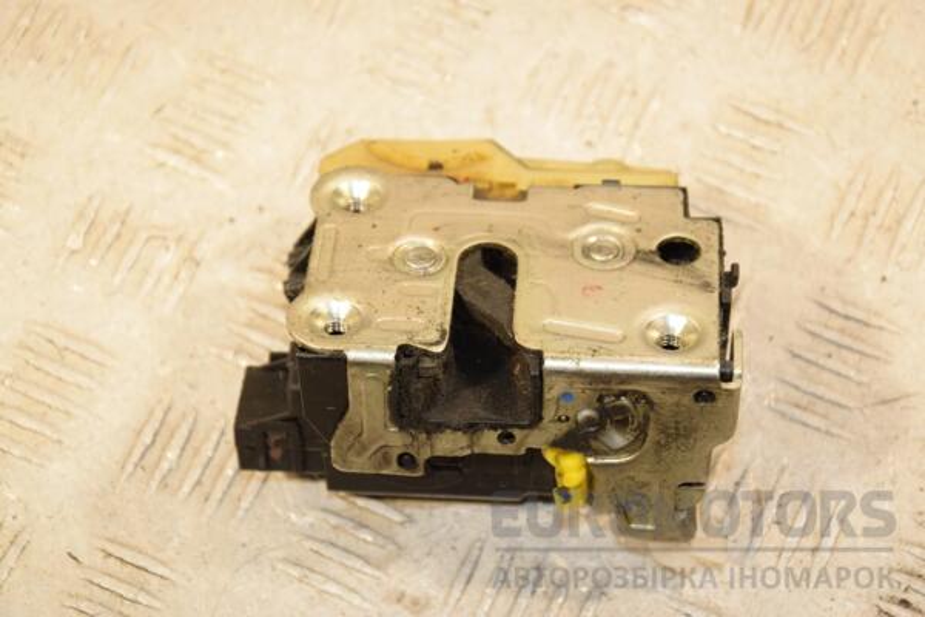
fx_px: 2544
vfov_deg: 13.8
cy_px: 308
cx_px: 462
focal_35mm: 99
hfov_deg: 20.6
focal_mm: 66
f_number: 6.3
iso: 800
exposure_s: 1/200
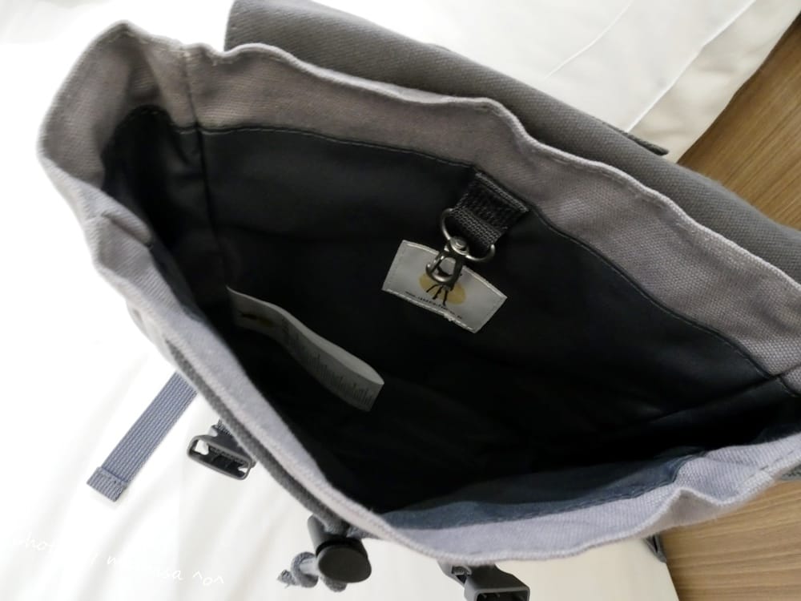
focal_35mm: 24
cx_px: 400
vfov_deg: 56.8
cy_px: 300
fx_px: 555
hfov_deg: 71.6
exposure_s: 1/2.5
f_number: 9
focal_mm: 12
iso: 3200
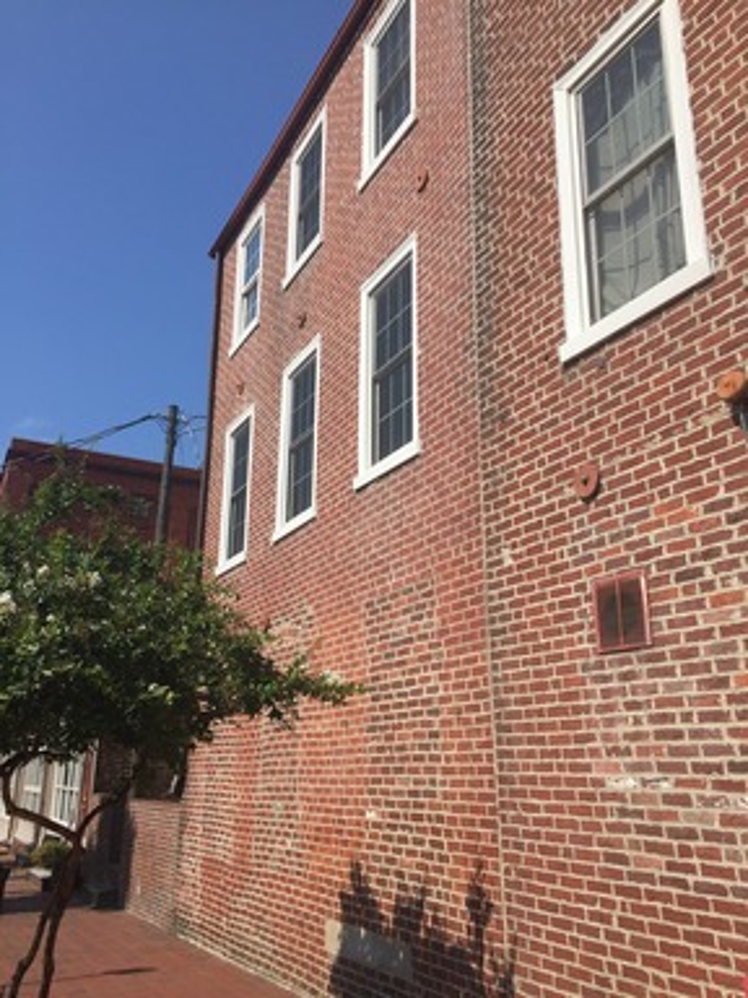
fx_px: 836
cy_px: 499
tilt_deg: +17.5
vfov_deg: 61.7
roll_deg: -0.5
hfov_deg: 48.2
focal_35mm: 29
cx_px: 374
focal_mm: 4.15
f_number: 2.2
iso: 32
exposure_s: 1/2825
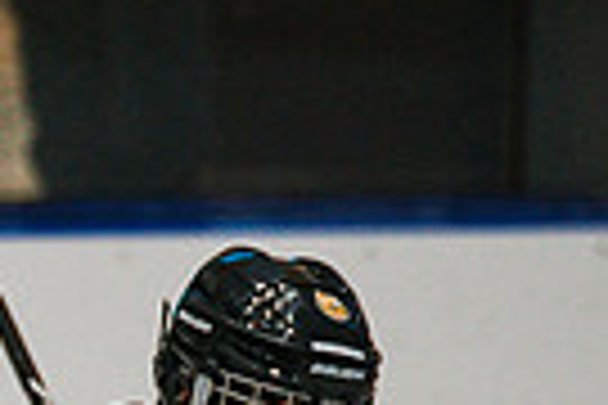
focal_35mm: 1285
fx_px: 21701
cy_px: 808
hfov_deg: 1.6
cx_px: -207
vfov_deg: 1.1
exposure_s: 1/1600
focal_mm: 300
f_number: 3.2
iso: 3200
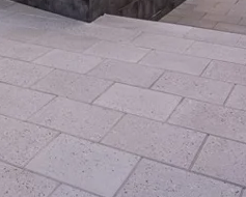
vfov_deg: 18.1
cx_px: -63
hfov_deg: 23.4
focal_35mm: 73
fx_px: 532
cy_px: -118
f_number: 7.1
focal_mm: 18
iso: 250
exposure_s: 1/250
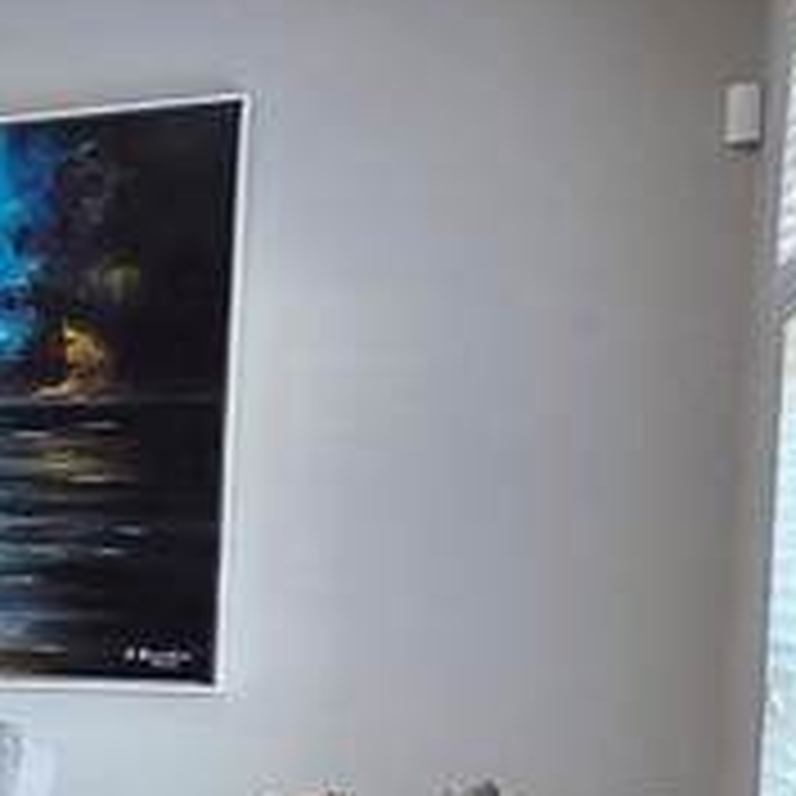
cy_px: 738
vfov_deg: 20.4
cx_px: -1372
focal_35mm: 83
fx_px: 2159
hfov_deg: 12.7
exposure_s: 1/60
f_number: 2.2
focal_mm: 2.2
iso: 200
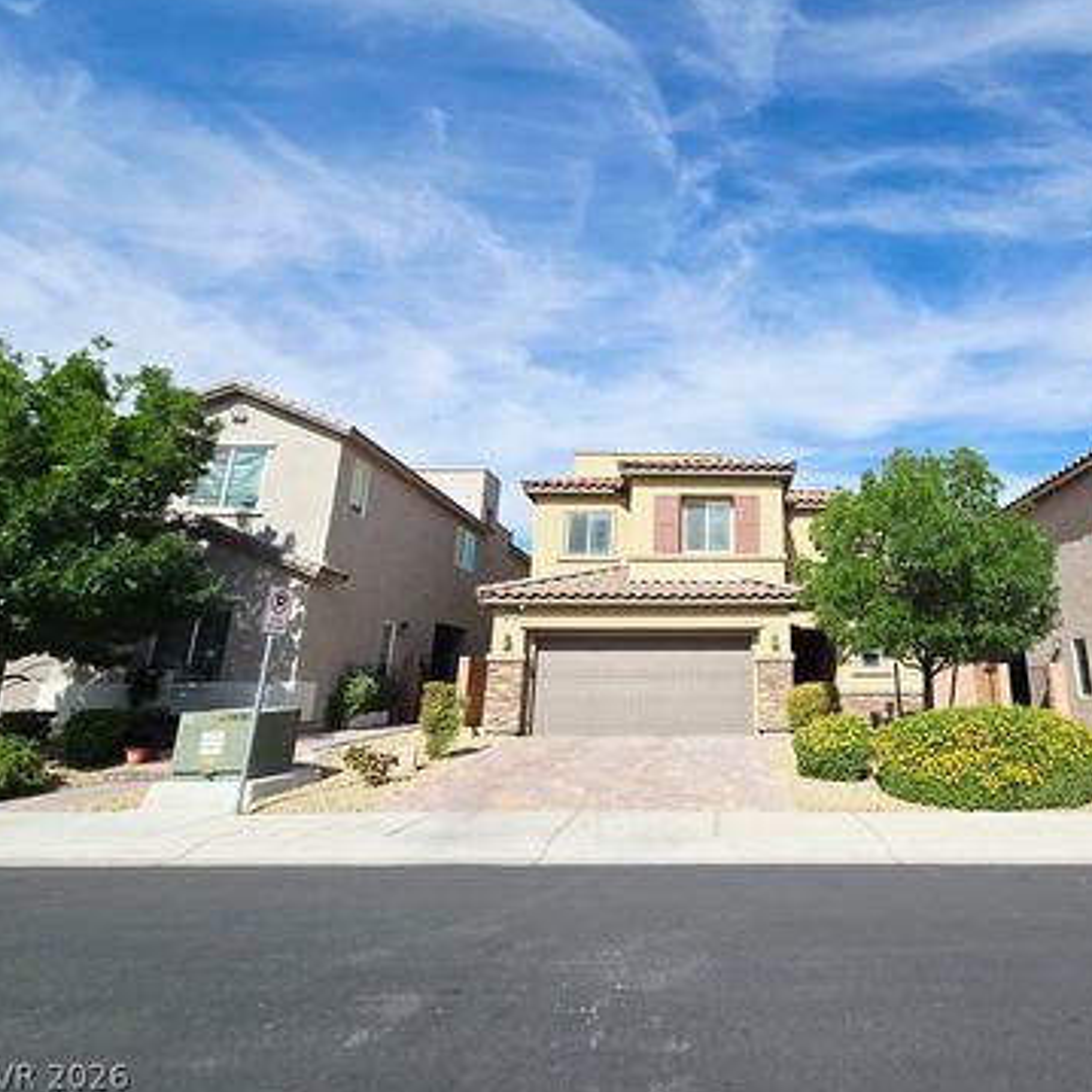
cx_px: 727
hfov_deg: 84.4
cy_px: 531
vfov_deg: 87.4
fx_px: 571
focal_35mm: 16
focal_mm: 2.2
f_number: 2.2
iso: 50
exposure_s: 1/2752
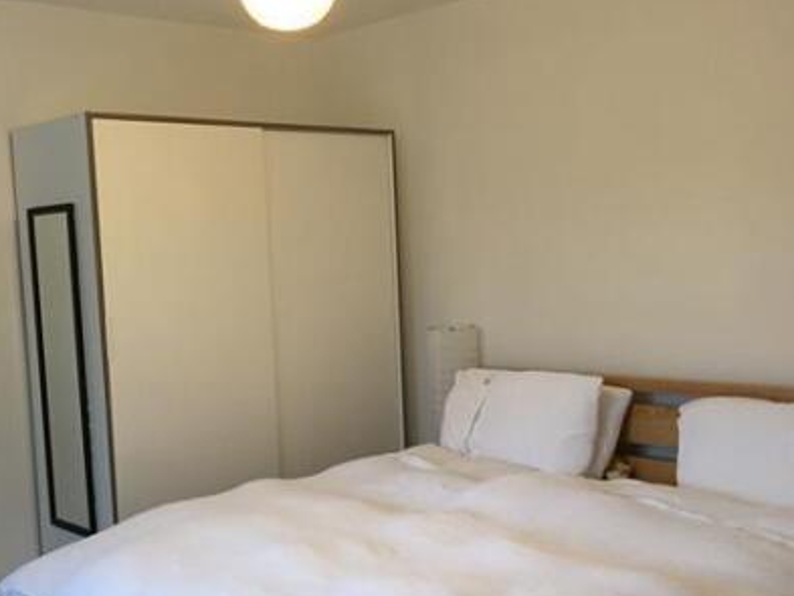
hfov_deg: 43.6
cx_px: 320
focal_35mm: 43
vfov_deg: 33.6
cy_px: 338
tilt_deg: -4.6
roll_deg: +1.7
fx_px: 987
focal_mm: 4.15
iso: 200
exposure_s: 1/33
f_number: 2.2
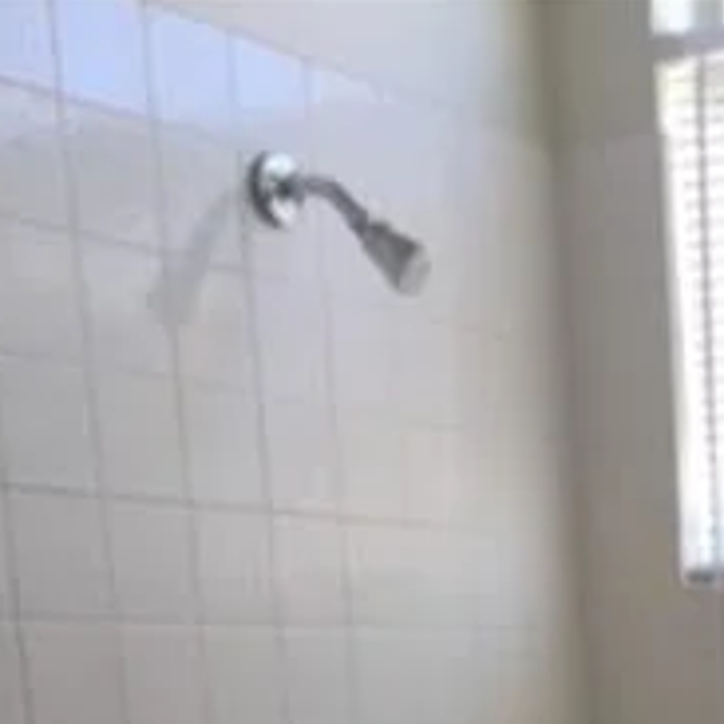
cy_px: 1179
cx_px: 783
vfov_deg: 17.8
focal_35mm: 84
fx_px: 1988
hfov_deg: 19.8
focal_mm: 4.15
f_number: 2.2
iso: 40
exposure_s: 1/120
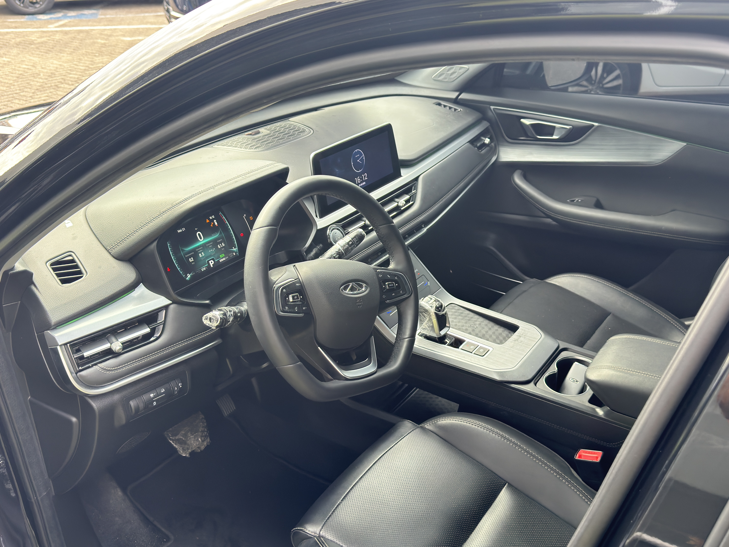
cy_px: 274
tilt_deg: -28.0
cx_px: 364
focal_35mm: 35
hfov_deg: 52.6
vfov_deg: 40.7
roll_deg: -0.5
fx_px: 737
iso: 125
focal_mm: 6.76
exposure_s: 1/76
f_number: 1.78
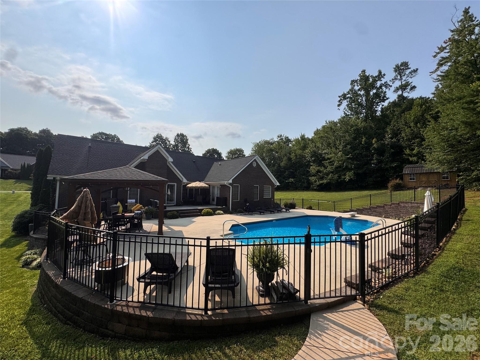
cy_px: 180
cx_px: 240
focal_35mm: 14
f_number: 2.2
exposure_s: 1/4132
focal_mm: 2.22
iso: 40
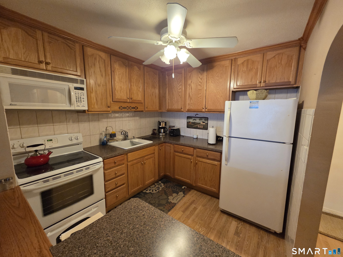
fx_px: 129
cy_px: 128
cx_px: 172
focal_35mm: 13
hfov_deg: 106.2
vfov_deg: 89.9
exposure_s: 1/60
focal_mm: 2.2
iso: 640
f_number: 2.2
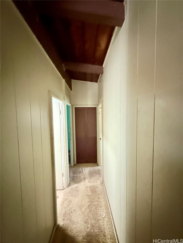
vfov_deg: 102.1
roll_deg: +1.7
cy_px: 122
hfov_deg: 85.7
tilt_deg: -3.5
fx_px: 99
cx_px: 92
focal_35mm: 14
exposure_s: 1/60
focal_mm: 2.22
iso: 1250
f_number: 2.2
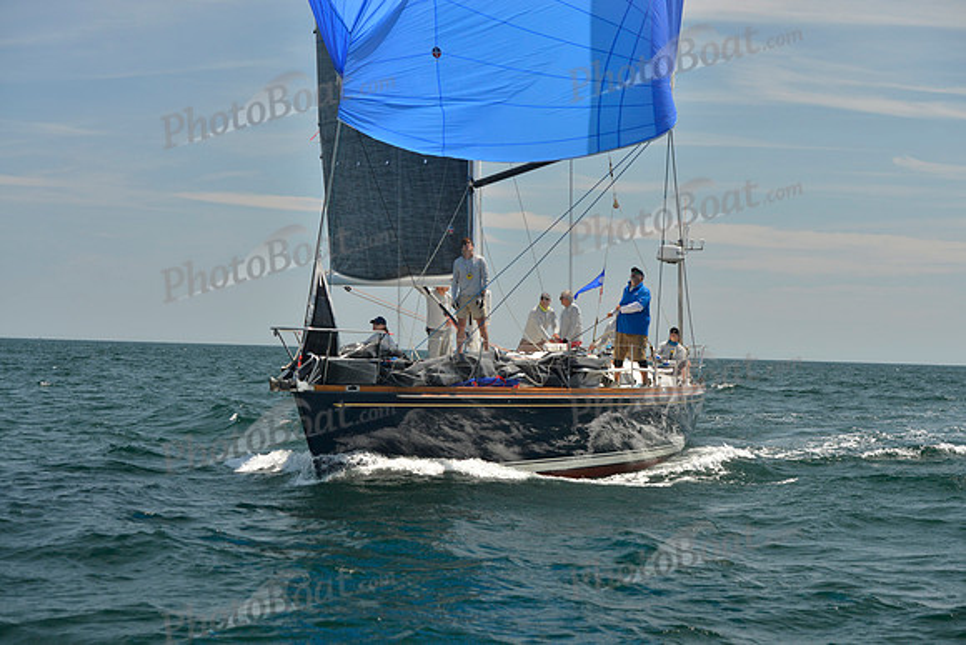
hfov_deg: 28.8
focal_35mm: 70
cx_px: 483
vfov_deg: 19.5
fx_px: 1879
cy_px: 322
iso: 400
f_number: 7.1
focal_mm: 70
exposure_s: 1/800
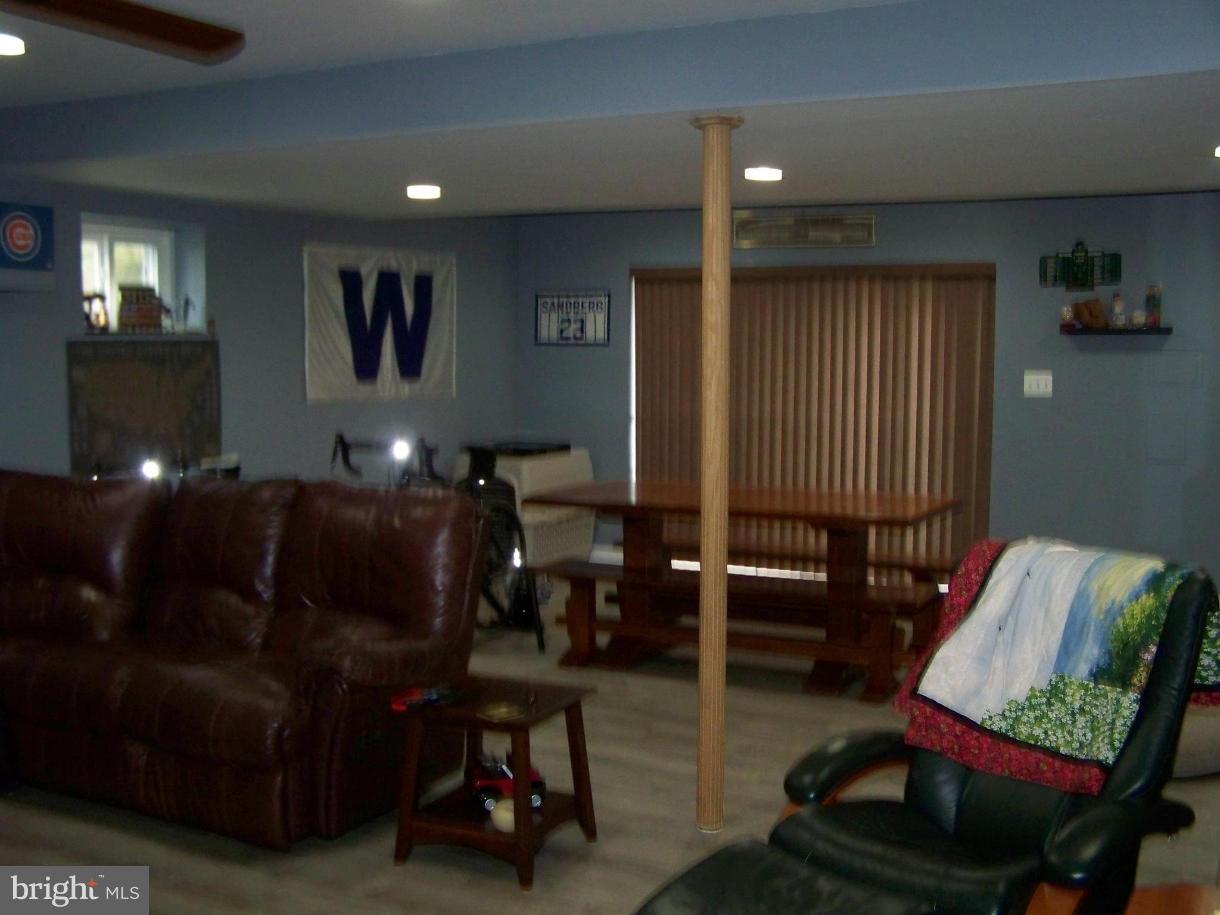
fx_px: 1339
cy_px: 458
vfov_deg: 37.7
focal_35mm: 38
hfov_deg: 49.0
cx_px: 610
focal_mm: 6.3
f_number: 2.8
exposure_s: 1/30
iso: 200
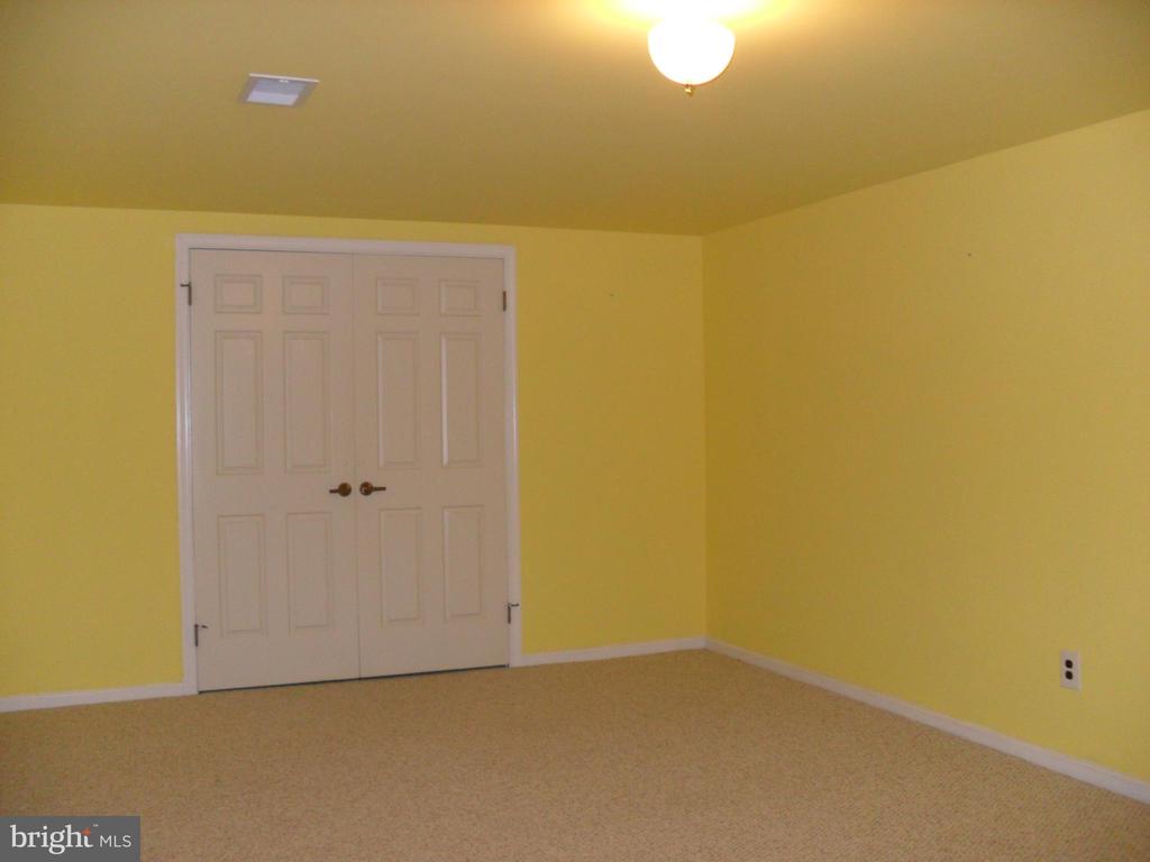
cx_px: 575
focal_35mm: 35
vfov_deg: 40.7
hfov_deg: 52.6
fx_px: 1163
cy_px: 431
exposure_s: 1/45
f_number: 3
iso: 200
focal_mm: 6.3
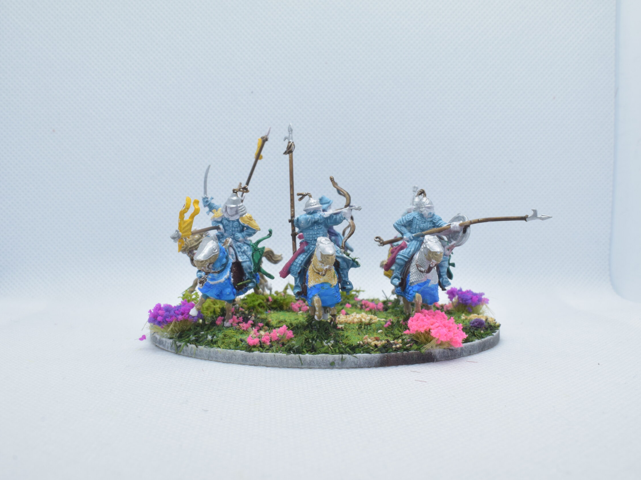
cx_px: 314
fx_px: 825
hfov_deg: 42.5
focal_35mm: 45
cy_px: 237
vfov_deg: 32.5
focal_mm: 27
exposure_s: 1/60
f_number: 20
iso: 800
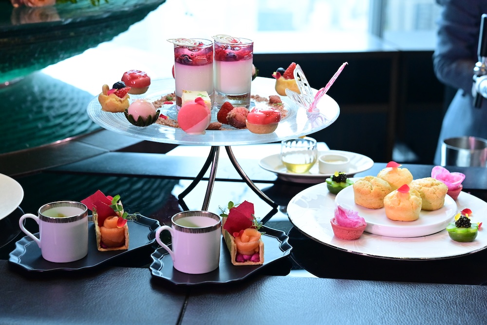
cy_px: 162
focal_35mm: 60
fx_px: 812
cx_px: 244
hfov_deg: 33.4
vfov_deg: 22.6
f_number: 5.6
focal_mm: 60
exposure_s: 1/320
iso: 6400
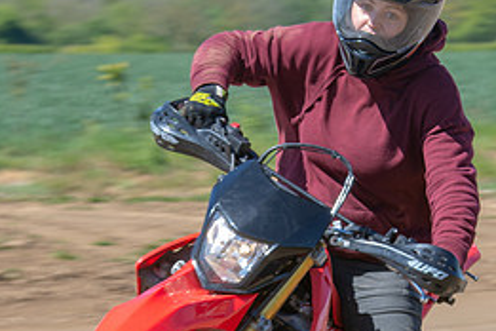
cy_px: 271
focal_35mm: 363
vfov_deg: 3.8
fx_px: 5001
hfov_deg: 5.7
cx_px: 243
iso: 200
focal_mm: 100
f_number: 8
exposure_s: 1/160
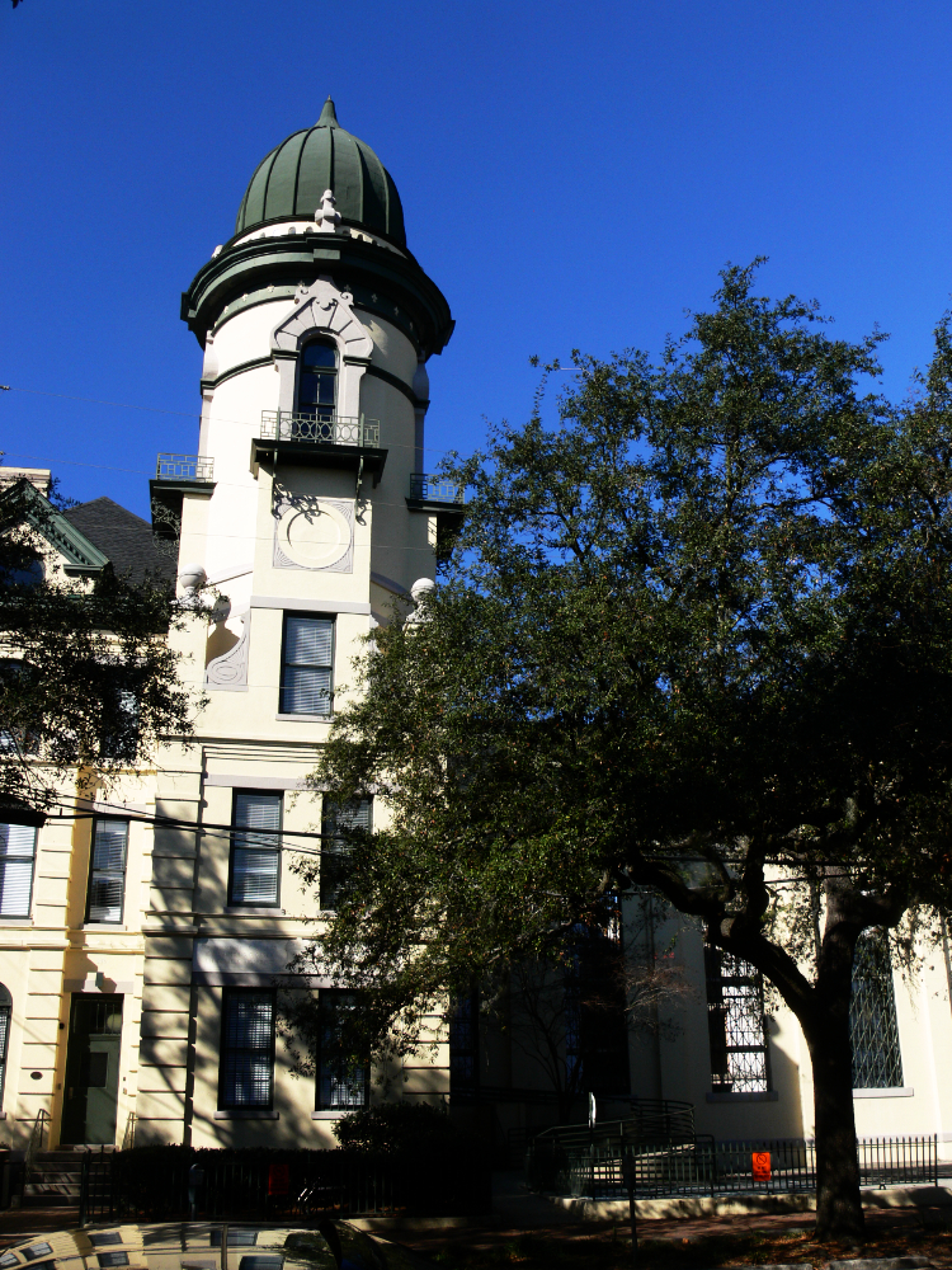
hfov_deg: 40.7
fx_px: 1283
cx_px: 476
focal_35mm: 35
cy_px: 635
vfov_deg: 52.6
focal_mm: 7.4
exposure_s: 1/160
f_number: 5.6
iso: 80
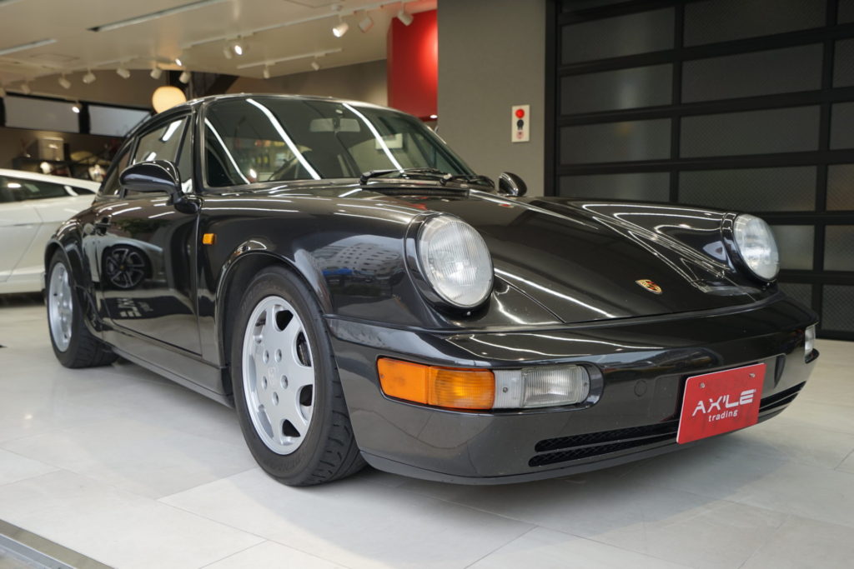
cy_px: 284
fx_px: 830
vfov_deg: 37.9
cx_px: 427
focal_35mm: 35
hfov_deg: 54.4
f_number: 4.5
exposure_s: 1/60
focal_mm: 35
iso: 100
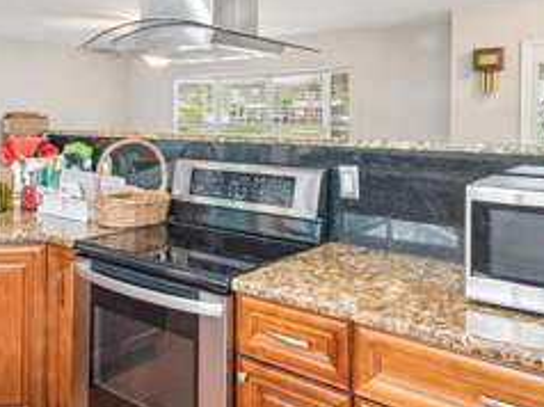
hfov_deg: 57.8
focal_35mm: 31
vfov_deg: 44.7
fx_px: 487
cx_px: 208
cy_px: 134
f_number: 8
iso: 400
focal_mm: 16
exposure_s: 1/6
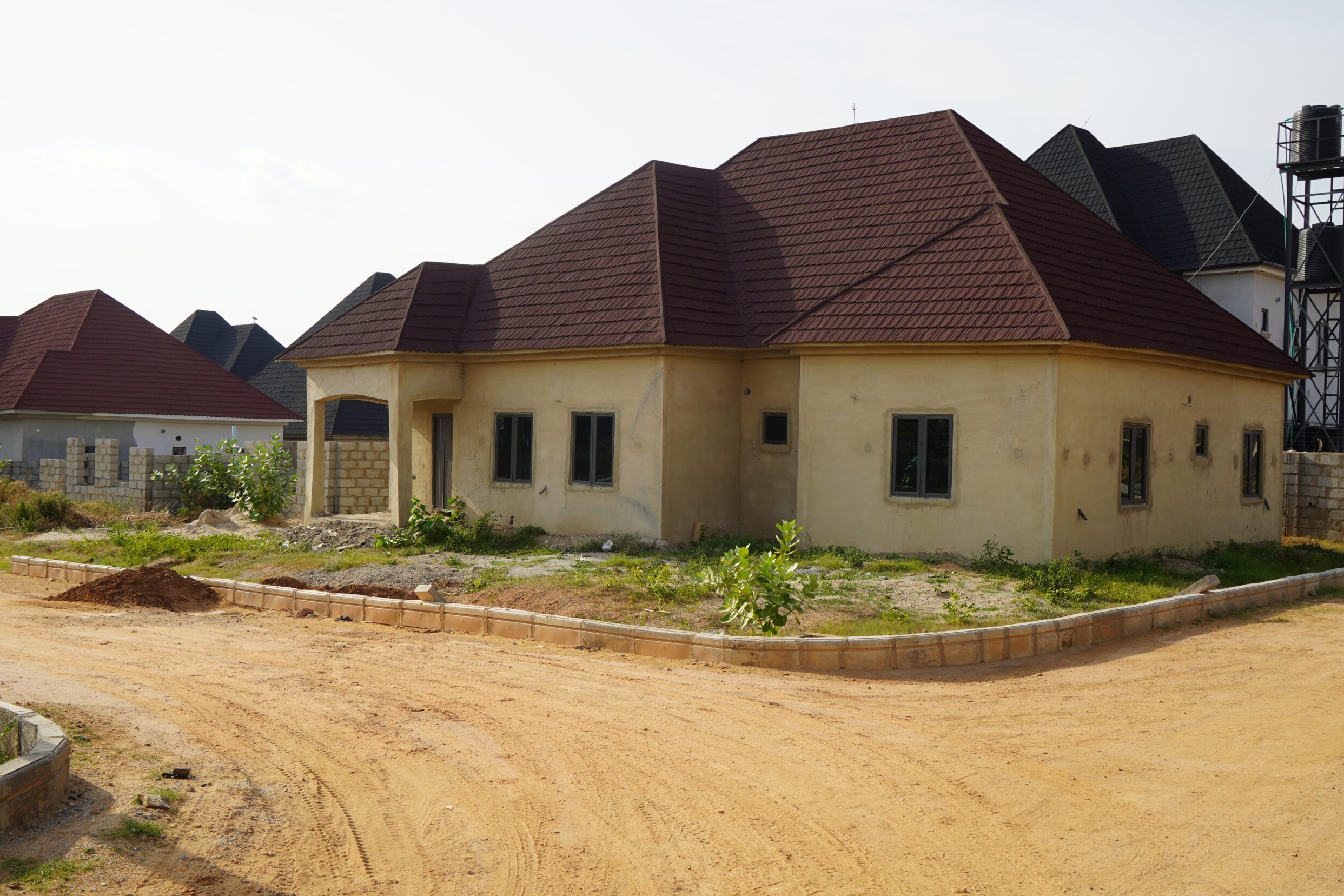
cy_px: 435
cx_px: 664
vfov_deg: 38.9
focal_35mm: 34
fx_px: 1269
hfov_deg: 55.8
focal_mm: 33
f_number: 9
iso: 100
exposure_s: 1/125
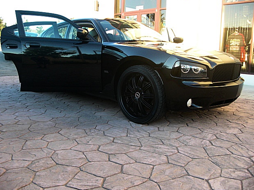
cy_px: 95
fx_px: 271
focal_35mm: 37
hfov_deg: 50.1
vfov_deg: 38.7
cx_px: 125
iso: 100
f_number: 2.8
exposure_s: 1/100
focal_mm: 6.3
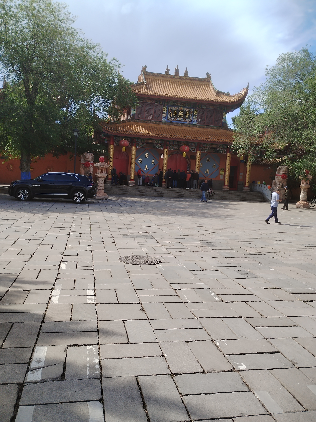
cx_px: 158
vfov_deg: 61.7
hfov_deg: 48.2
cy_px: 211
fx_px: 353
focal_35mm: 29
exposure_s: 1/1027
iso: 100
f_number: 1.8
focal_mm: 4.25
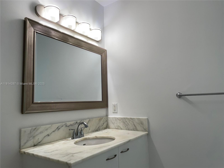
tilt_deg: +6.1
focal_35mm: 26
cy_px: 84
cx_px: 112
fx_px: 168
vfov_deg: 53.1
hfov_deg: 67.3
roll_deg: +2.1
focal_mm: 4.2
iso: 64
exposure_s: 1/120
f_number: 1.6
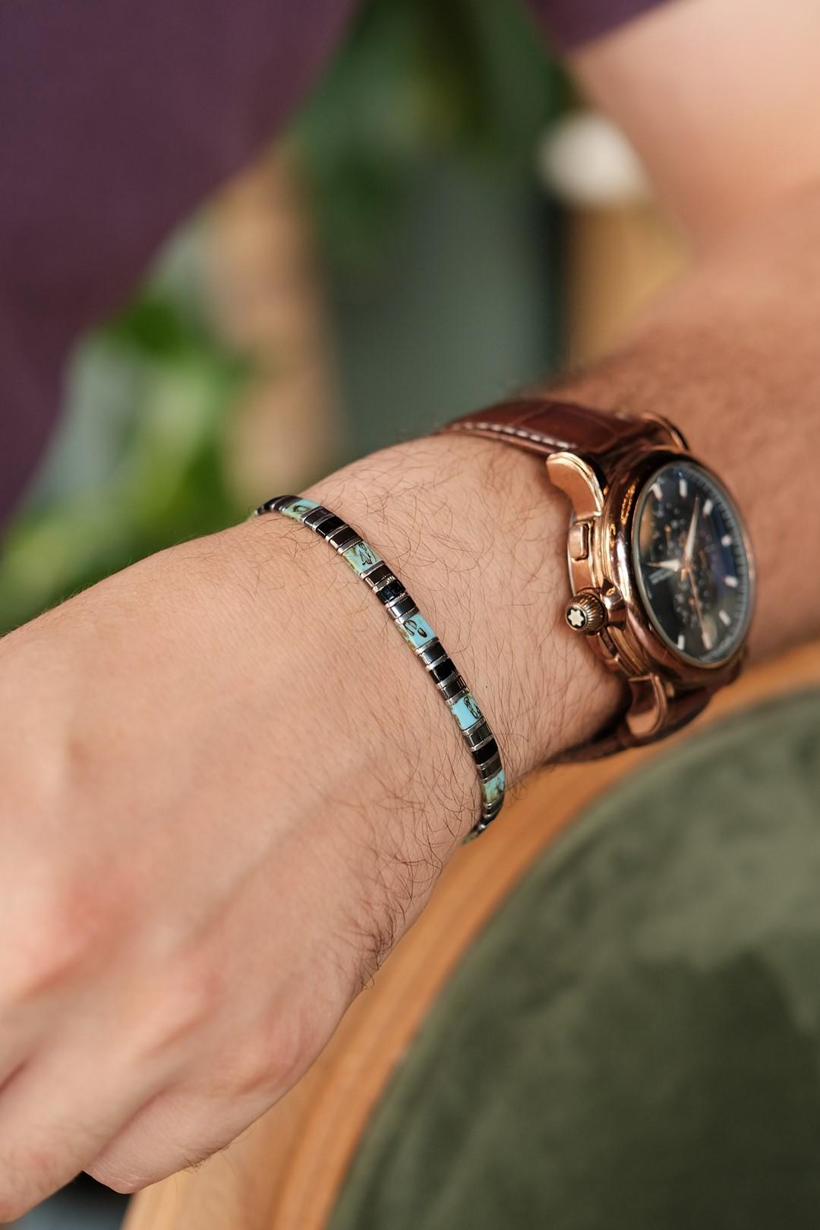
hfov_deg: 27.0
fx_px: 1708
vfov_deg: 39.6
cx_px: 410
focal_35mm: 50
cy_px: 615
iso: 400
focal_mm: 33
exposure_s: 1/100
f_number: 2
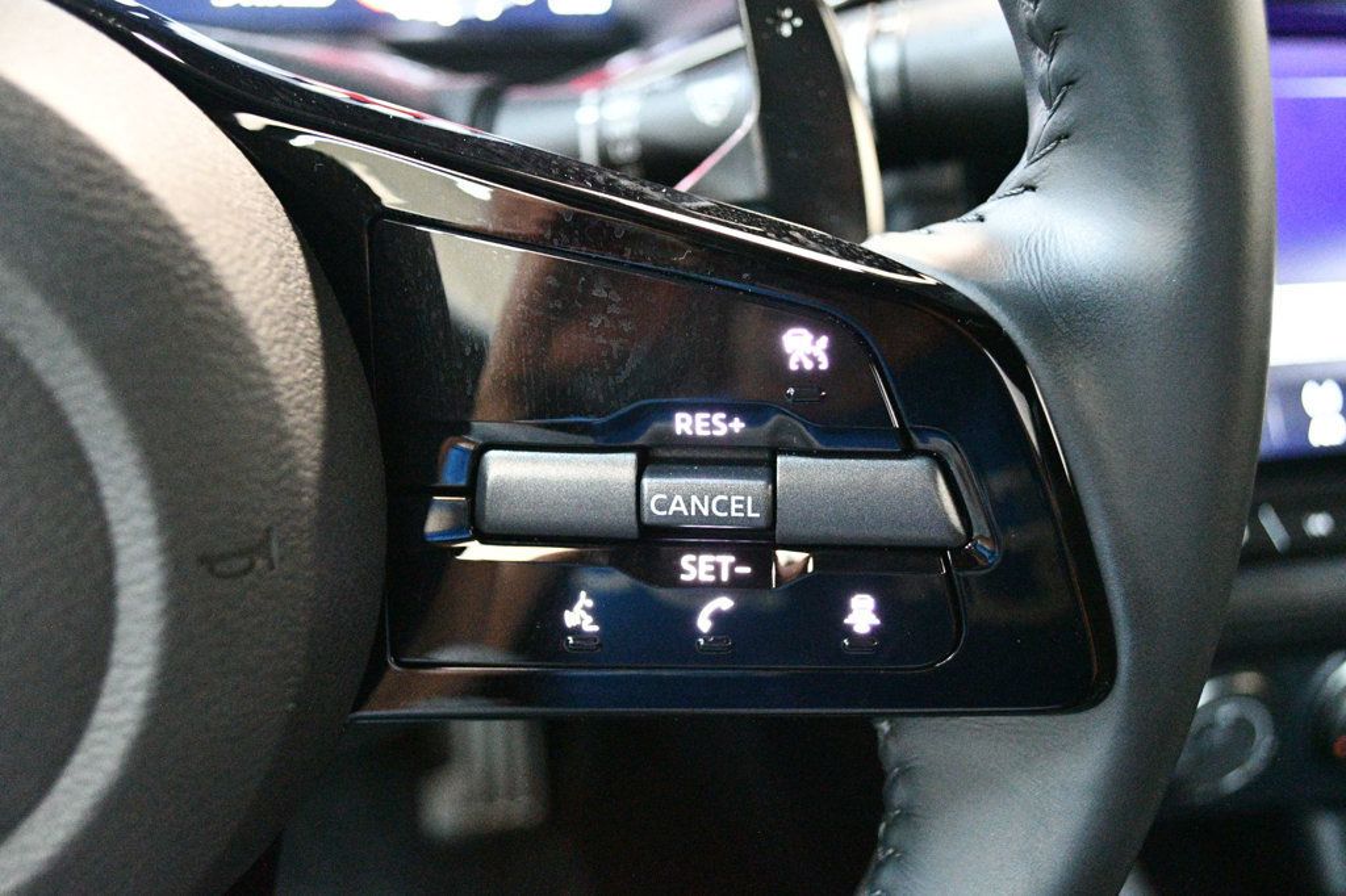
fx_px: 1345
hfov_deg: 53.1
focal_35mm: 36
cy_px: 448
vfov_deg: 36.8
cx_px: 673
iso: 12800
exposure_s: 1/30
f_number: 4
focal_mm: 24
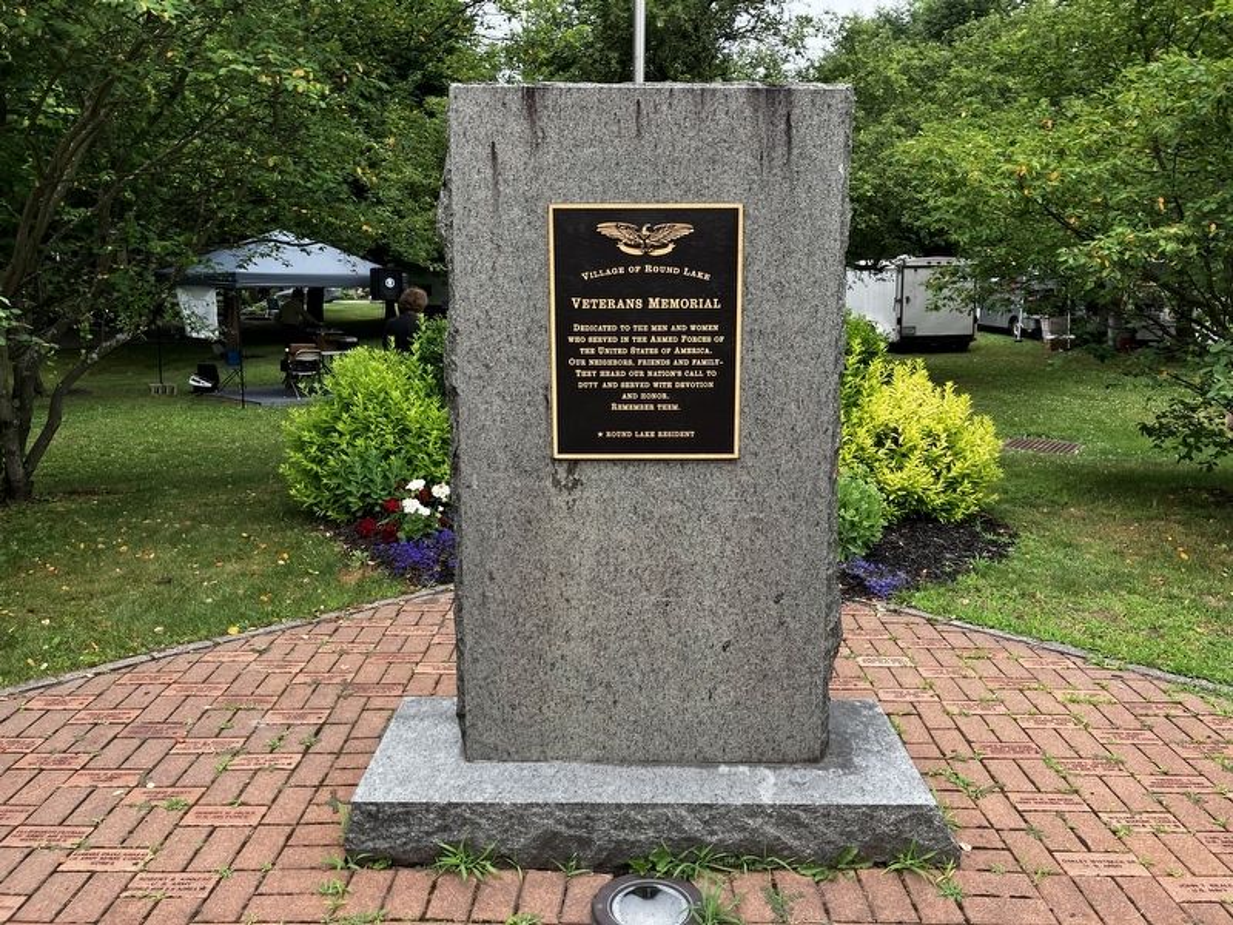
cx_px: 616
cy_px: 462
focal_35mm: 28
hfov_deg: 63.4
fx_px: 997
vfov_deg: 49.7
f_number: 1.8
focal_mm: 3.99
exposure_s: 1/442
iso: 32
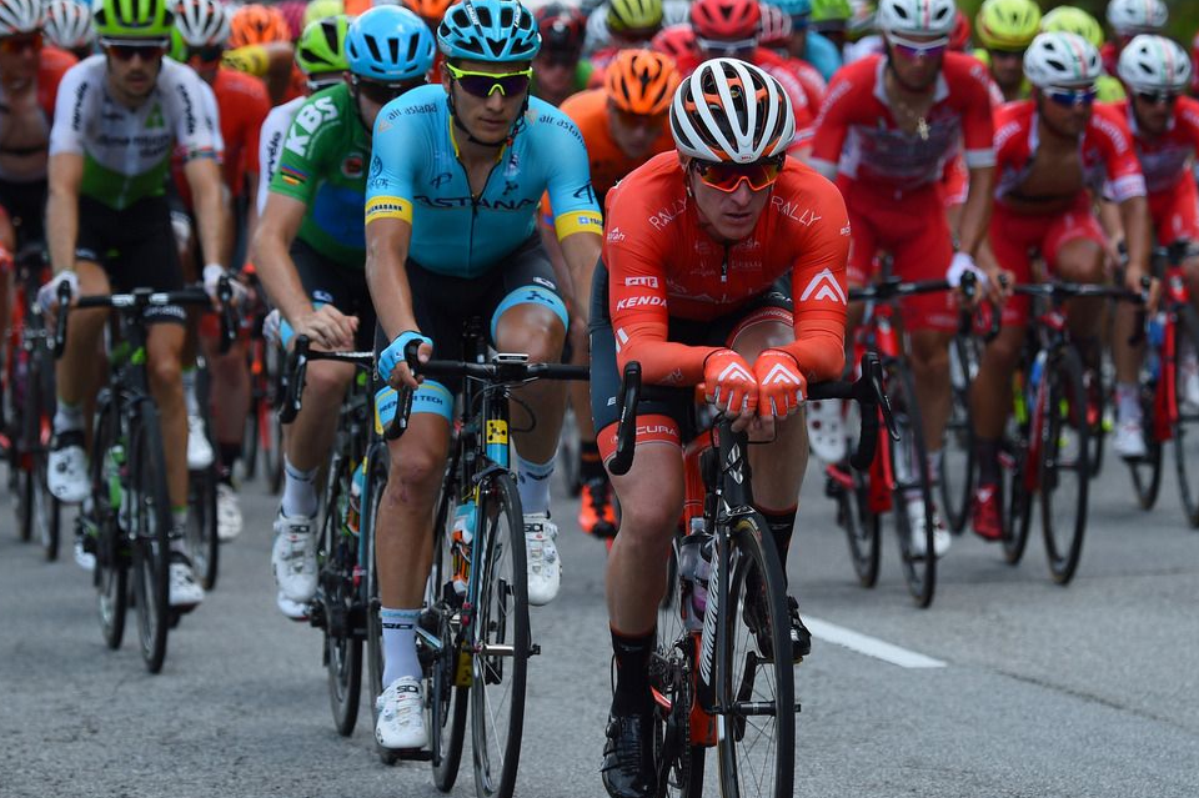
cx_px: 652
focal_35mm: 275
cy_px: 435
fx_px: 9154
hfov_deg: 7.5
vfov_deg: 5.0
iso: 500
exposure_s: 1/1000
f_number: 5.6
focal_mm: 220
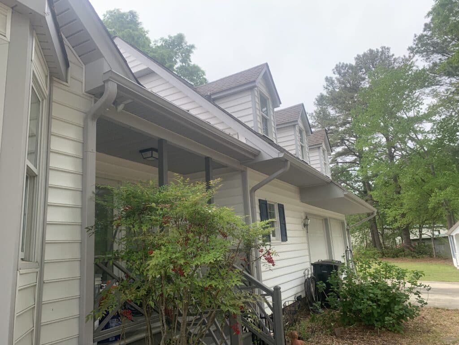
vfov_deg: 53.1
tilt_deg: +12.8
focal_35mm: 26
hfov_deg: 67.3
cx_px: 230
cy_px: 172
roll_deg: +3.6
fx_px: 345
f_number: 1.8
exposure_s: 1/478
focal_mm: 4.25
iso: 25
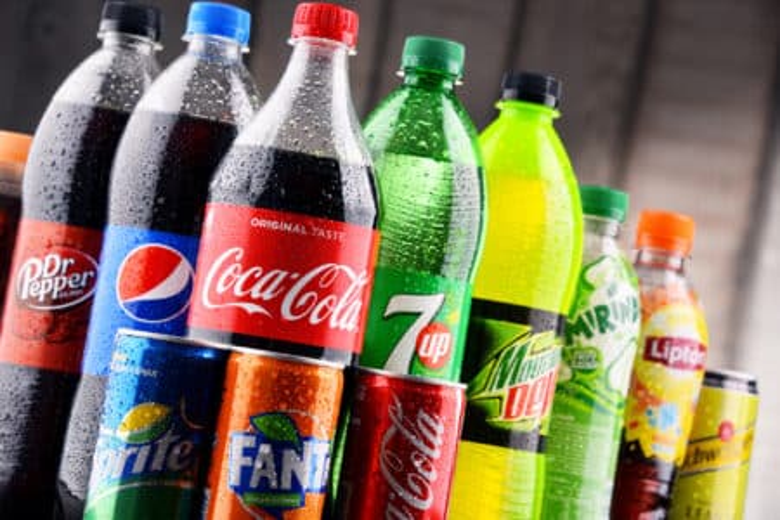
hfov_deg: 13.7
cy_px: 260
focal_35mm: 150
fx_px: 3250
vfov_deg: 9.1
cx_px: 390
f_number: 10
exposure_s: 1/125
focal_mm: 150
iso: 100
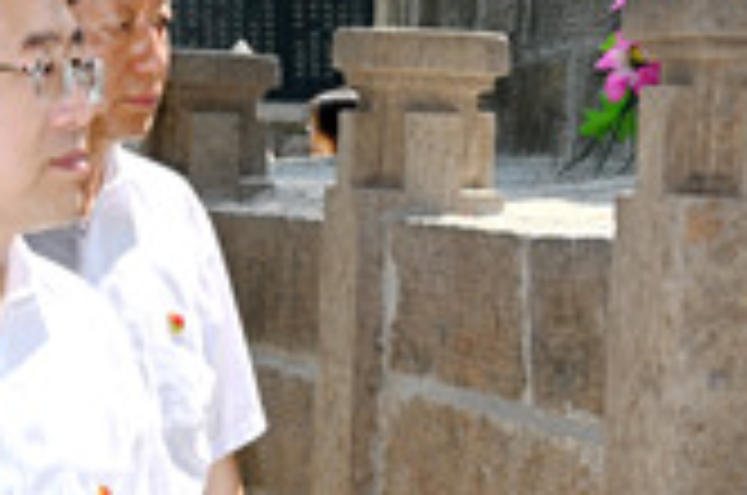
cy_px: 412
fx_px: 3604
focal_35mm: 174
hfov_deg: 11.8
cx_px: 302
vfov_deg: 7.8
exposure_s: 1/200
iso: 100
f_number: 7.1
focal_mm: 36
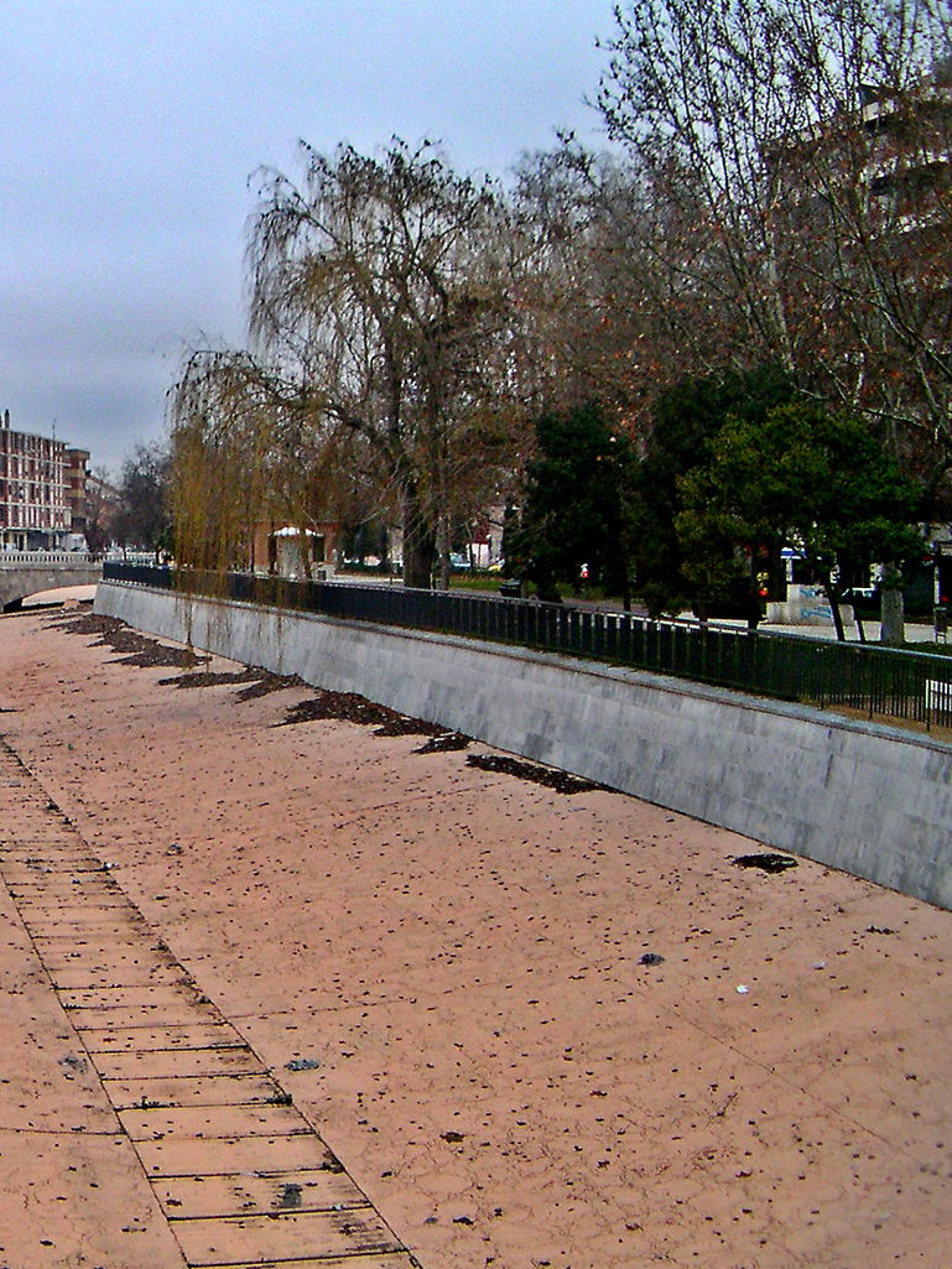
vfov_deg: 30.7
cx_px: -68
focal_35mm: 63
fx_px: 2310
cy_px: 715
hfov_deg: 22.1
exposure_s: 1/144
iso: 100
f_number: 2.8
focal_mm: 8
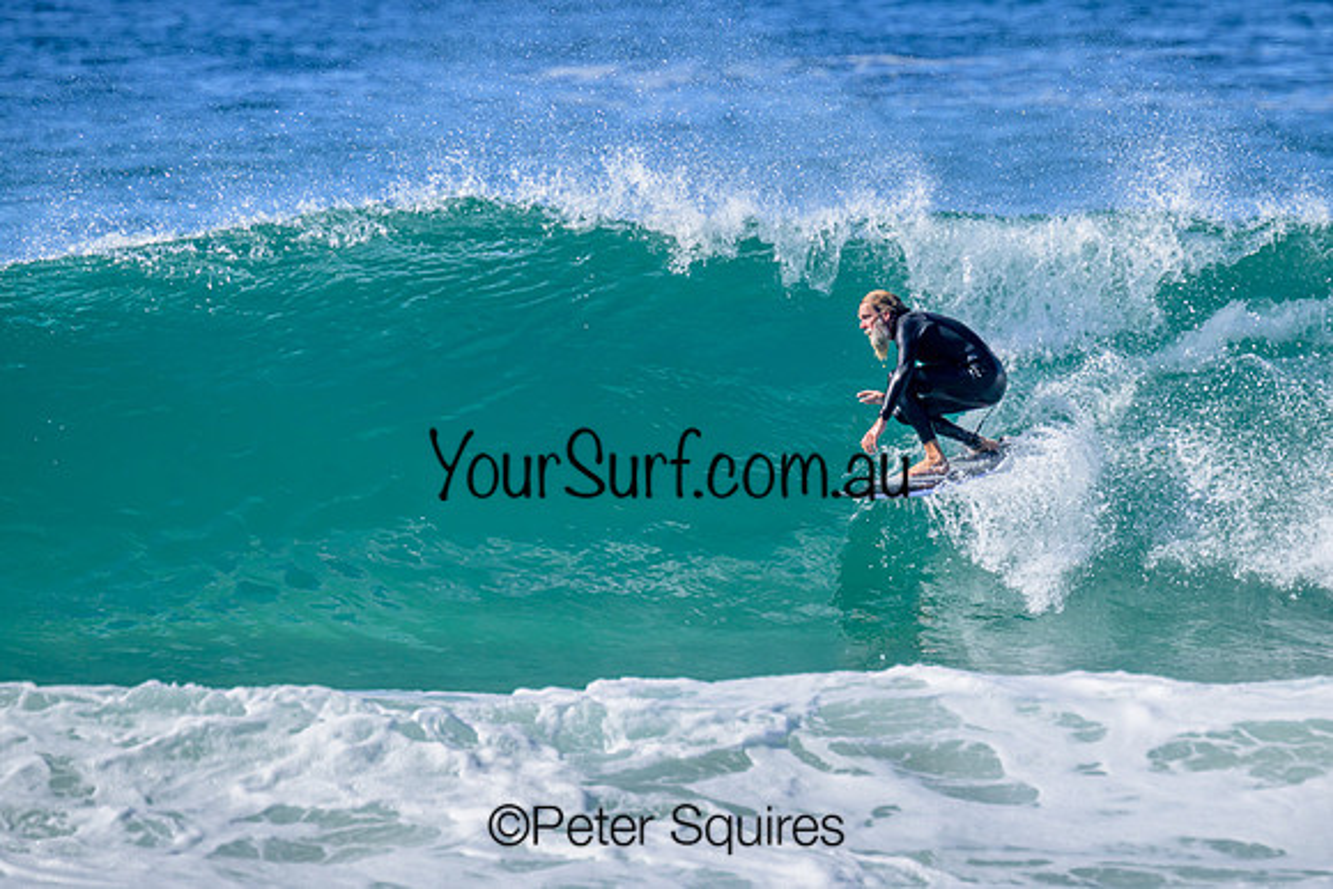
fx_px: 32296
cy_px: 393
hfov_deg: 2.4
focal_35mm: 872
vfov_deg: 1.6
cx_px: 790
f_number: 11
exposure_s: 1/800
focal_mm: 640
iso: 450
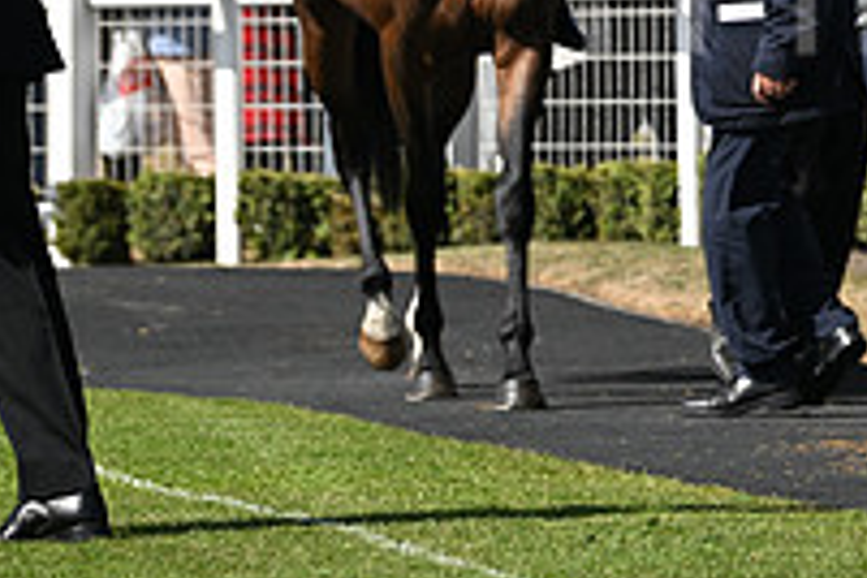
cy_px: -218
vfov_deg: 3.4
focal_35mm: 403
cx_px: 1242
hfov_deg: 5.1
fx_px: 9705
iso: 400
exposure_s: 1/2500
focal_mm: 140
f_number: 5.6
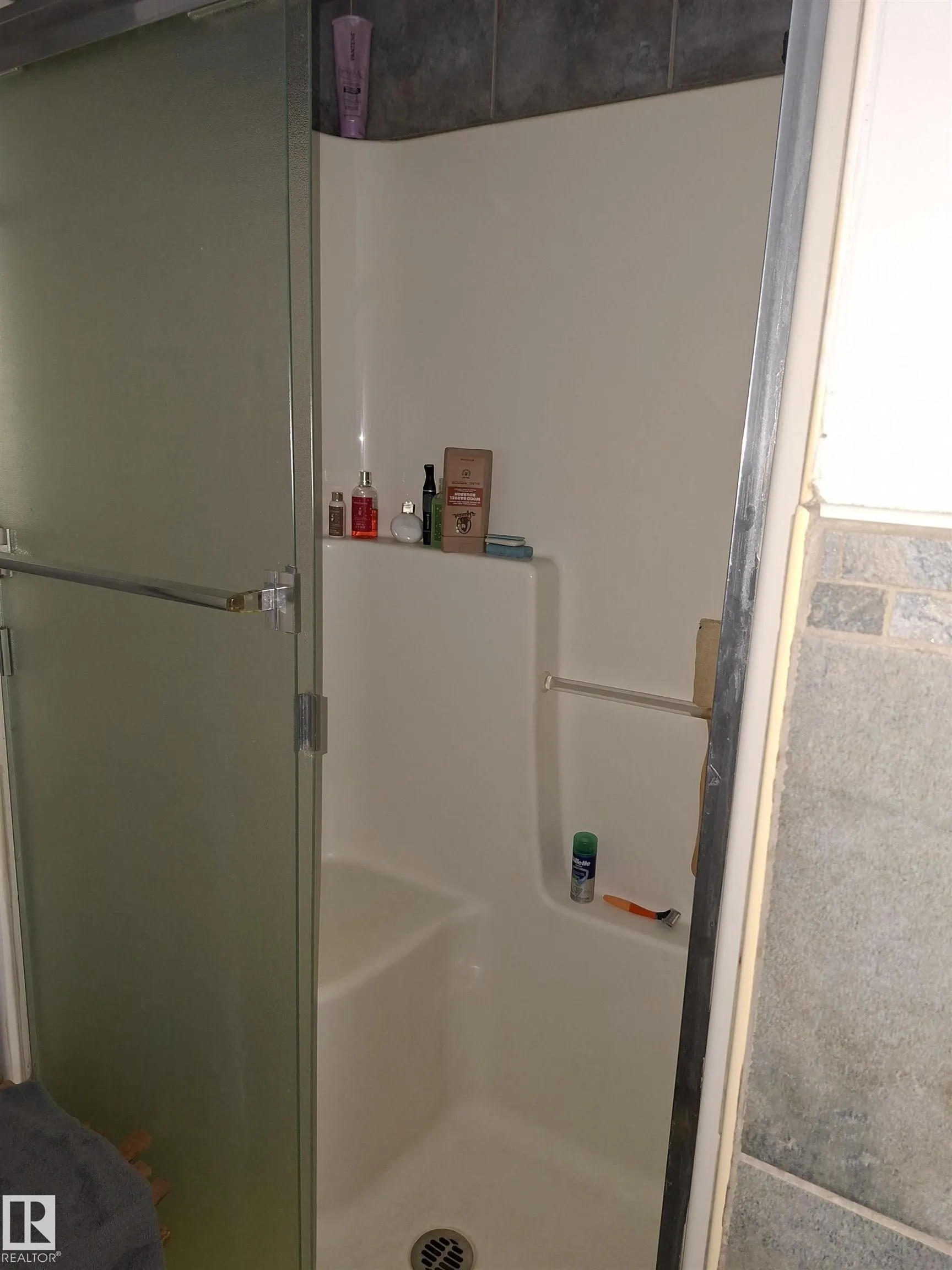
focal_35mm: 23
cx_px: 476
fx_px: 843
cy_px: 635
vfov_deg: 73.9
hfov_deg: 58.9
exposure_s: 1/60
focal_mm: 5.54
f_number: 1.8
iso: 250
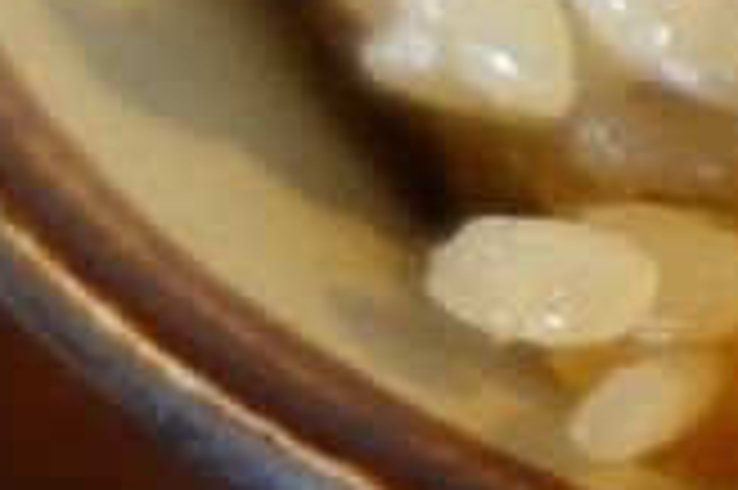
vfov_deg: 6.5
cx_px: 1778
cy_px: -387
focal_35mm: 205
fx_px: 4198
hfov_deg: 9.0
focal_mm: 10.4
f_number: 1.8
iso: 160
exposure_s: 1/30
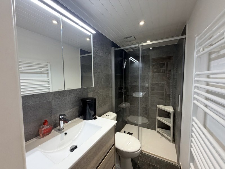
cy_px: 84
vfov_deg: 85.7
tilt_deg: -4.0
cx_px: 112
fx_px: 91
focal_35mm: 14
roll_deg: -0.1
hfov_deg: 102.1
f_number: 2.2
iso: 200
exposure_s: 1/100
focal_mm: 2.22
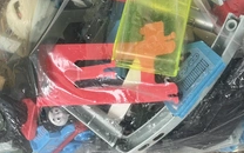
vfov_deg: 22.7
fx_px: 379
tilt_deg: -54.1
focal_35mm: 57
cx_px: 145
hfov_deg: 35.6
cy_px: 53
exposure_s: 1/122
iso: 20
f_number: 1.8
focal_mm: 3
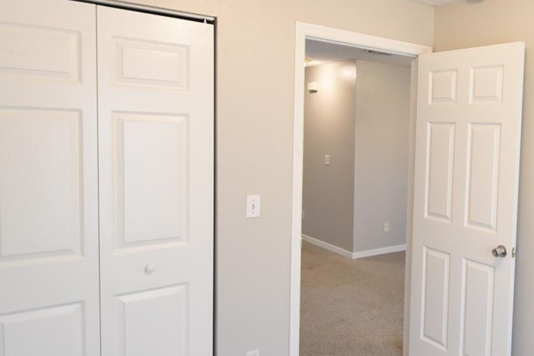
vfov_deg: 42.2
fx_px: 460
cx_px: 455
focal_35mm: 31
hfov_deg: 54.5
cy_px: 155
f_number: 3.5
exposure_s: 1/60
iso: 1000
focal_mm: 10
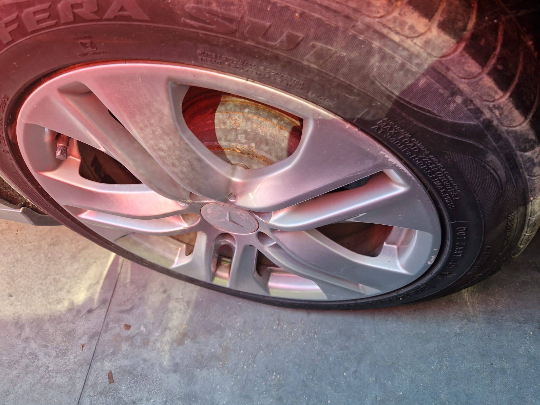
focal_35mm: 23
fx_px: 359
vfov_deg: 58.9
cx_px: 270
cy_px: 202
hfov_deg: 73.9
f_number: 1.8
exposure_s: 1/180
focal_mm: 5.4
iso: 125
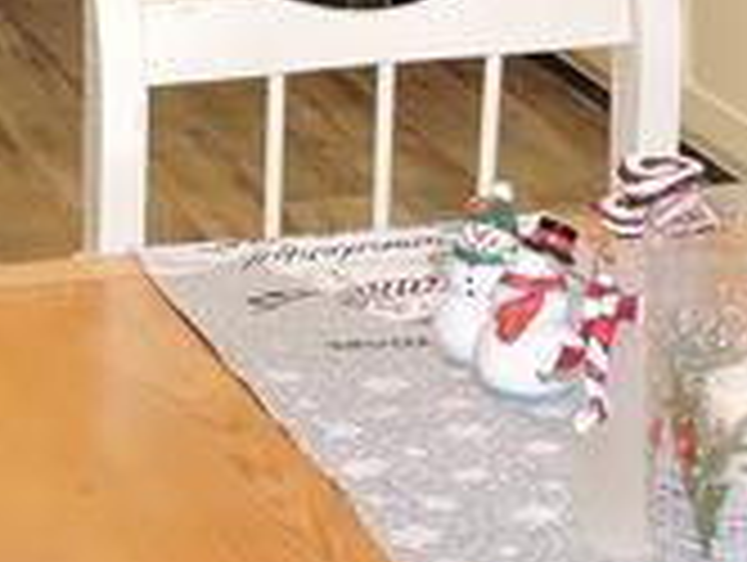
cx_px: 212
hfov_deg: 10.7
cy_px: -373
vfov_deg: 7.8
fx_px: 3998
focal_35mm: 185
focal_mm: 5.4
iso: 200
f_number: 3.1
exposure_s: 1/30
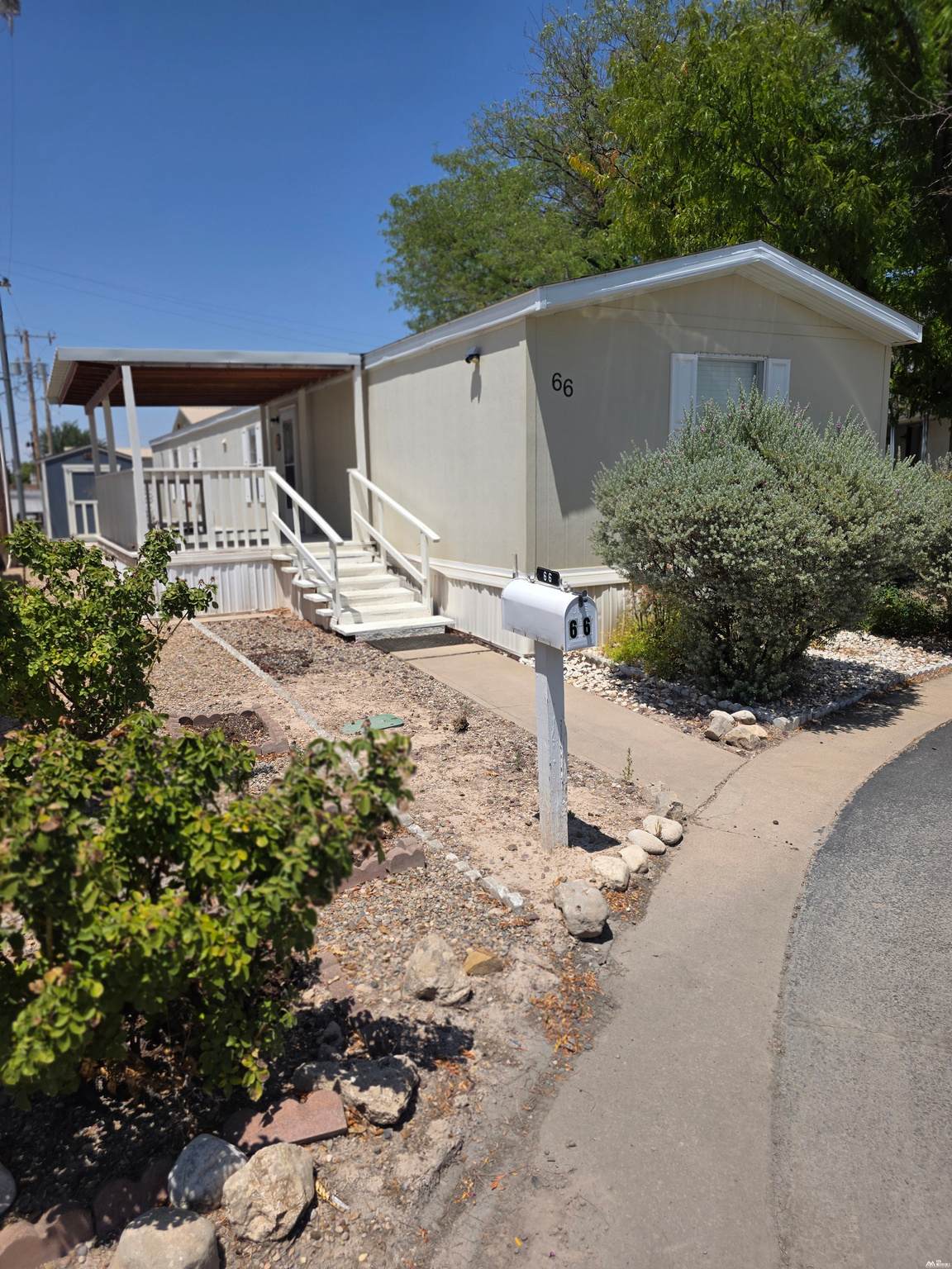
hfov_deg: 58.9
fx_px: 843
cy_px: 634
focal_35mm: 23
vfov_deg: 73.9
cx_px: 476
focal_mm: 6.3
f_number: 1.7
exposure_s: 1/7944
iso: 80
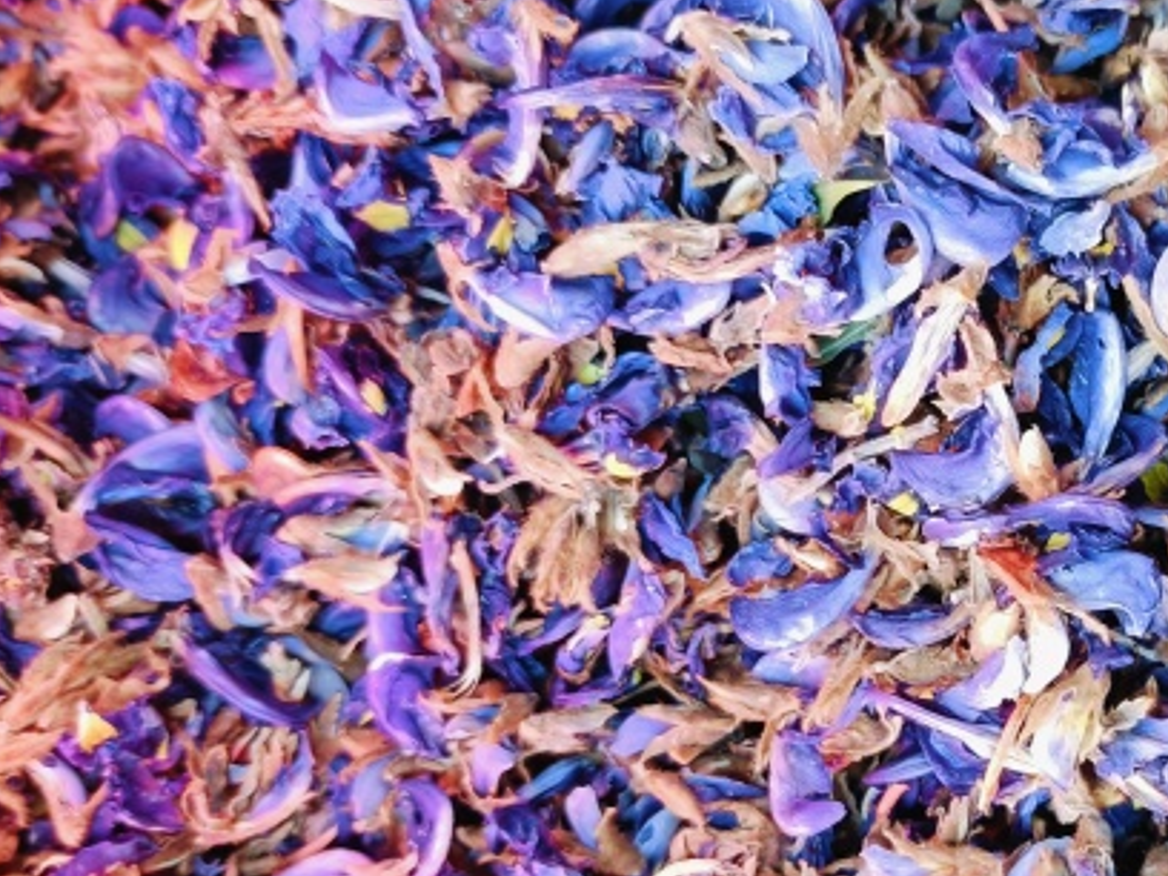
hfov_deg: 37.0
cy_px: 510
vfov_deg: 29.6
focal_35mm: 49
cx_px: 996
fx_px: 1653
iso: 492
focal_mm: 4.7
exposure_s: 1/50
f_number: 1.7
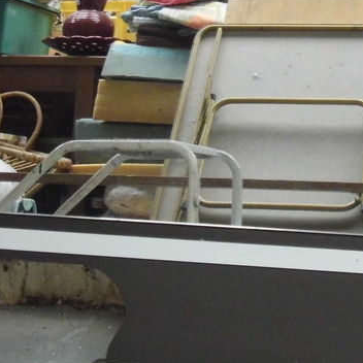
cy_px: 68
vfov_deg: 16.0
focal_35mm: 108
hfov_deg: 16.0
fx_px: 1281
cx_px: 317
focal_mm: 7.7
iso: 400
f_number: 3.5
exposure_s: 1/26
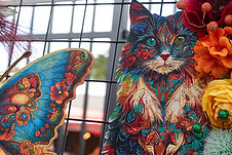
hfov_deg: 24.7
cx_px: 86
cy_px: 98
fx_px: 529
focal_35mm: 82
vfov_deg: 16.7
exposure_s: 1/200
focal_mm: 32
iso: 250
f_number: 5
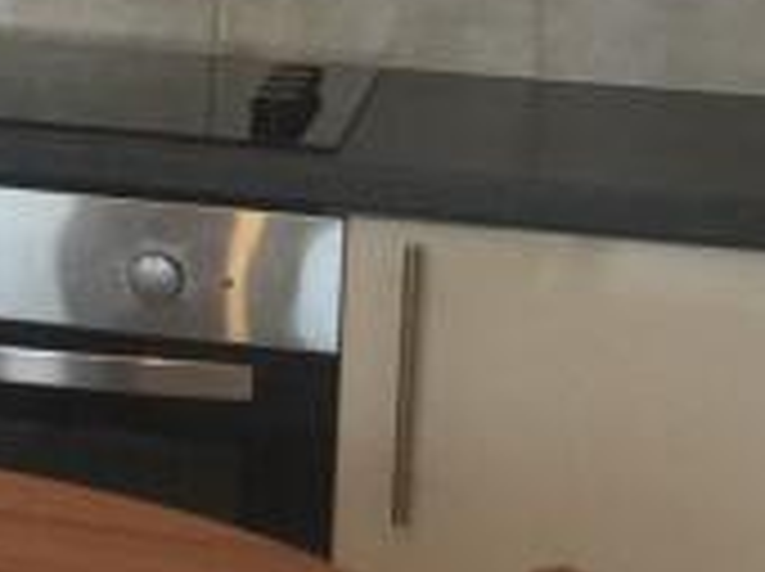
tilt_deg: -5.8
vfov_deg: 8.4
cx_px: -1422
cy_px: -140
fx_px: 3862
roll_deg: -1.2
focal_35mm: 175
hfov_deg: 9.3
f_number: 2.2
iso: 40
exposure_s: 1/17
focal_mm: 4.15
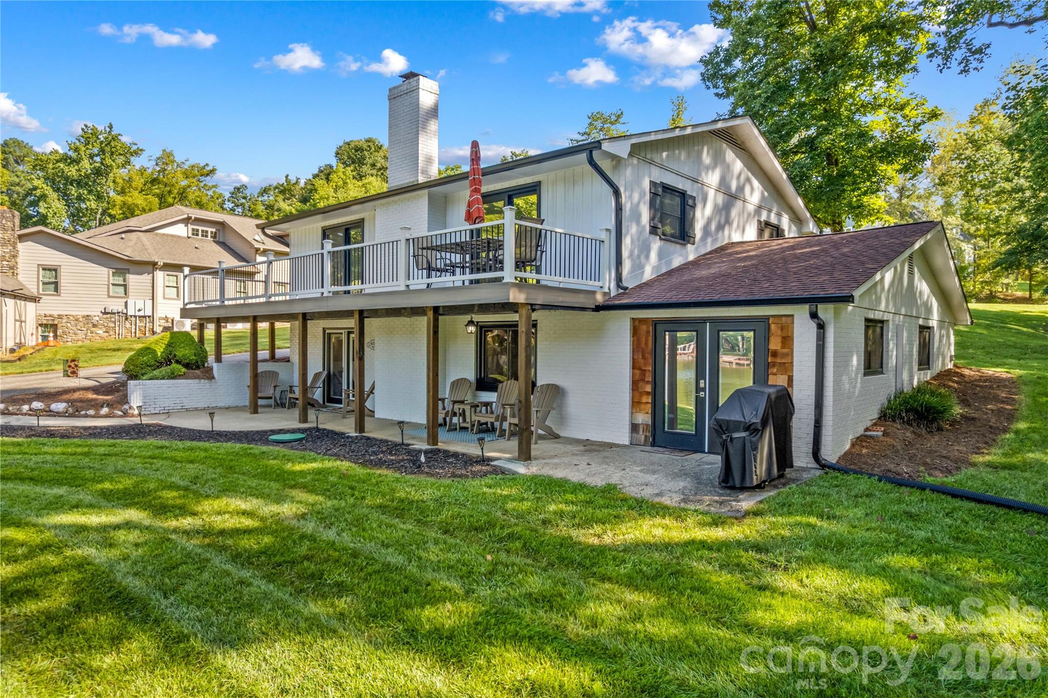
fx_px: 640
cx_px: 524
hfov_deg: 78.6
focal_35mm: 22
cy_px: 349
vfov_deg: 57.2
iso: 100
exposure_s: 1/320
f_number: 2.8
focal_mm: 8.38
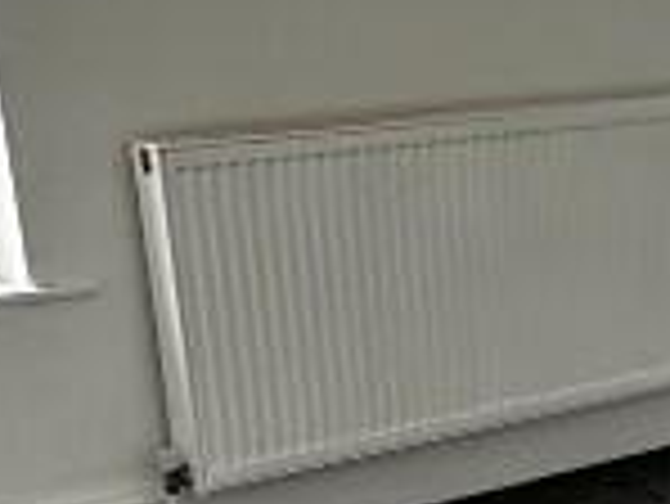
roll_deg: +0.2
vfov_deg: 14.7
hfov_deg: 19.5
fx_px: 1860
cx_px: 755
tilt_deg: -22.5
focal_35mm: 96
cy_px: 670
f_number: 2.2
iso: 400
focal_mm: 2.22
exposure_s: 1/50
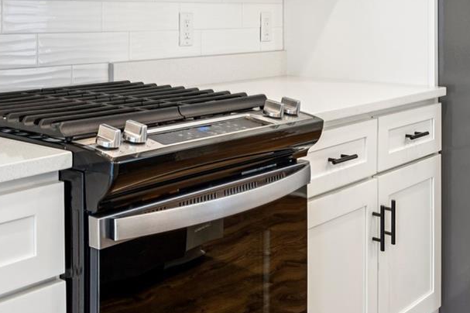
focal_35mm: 55
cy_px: 4
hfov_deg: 34.5
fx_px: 713
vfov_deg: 23.7
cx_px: 52
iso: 100
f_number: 9
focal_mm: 16.2
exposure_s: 1/3.33
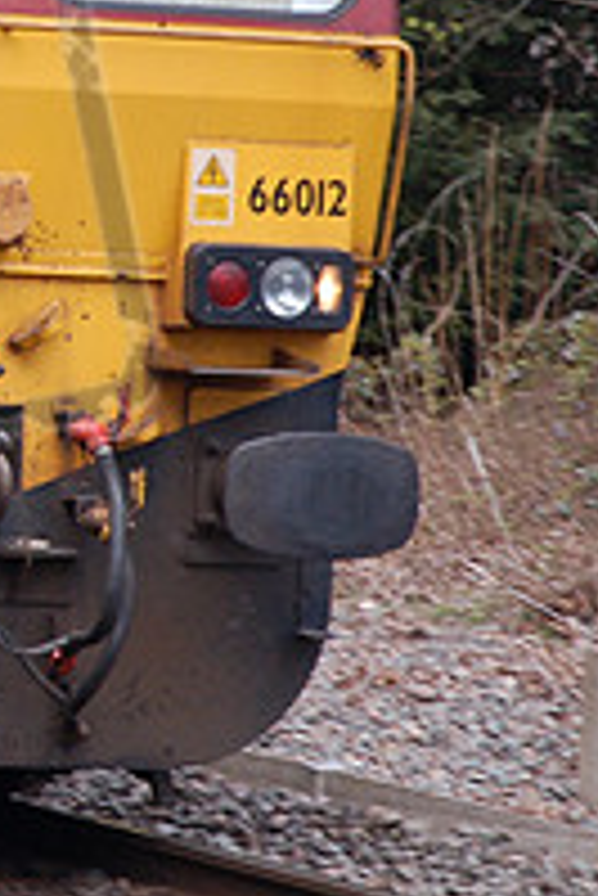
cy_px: 117
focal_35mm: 245
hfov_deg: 5.5
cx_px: -490
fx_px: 6094
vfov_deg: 8.4
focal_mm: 56
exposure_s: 1/250
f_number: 4.5
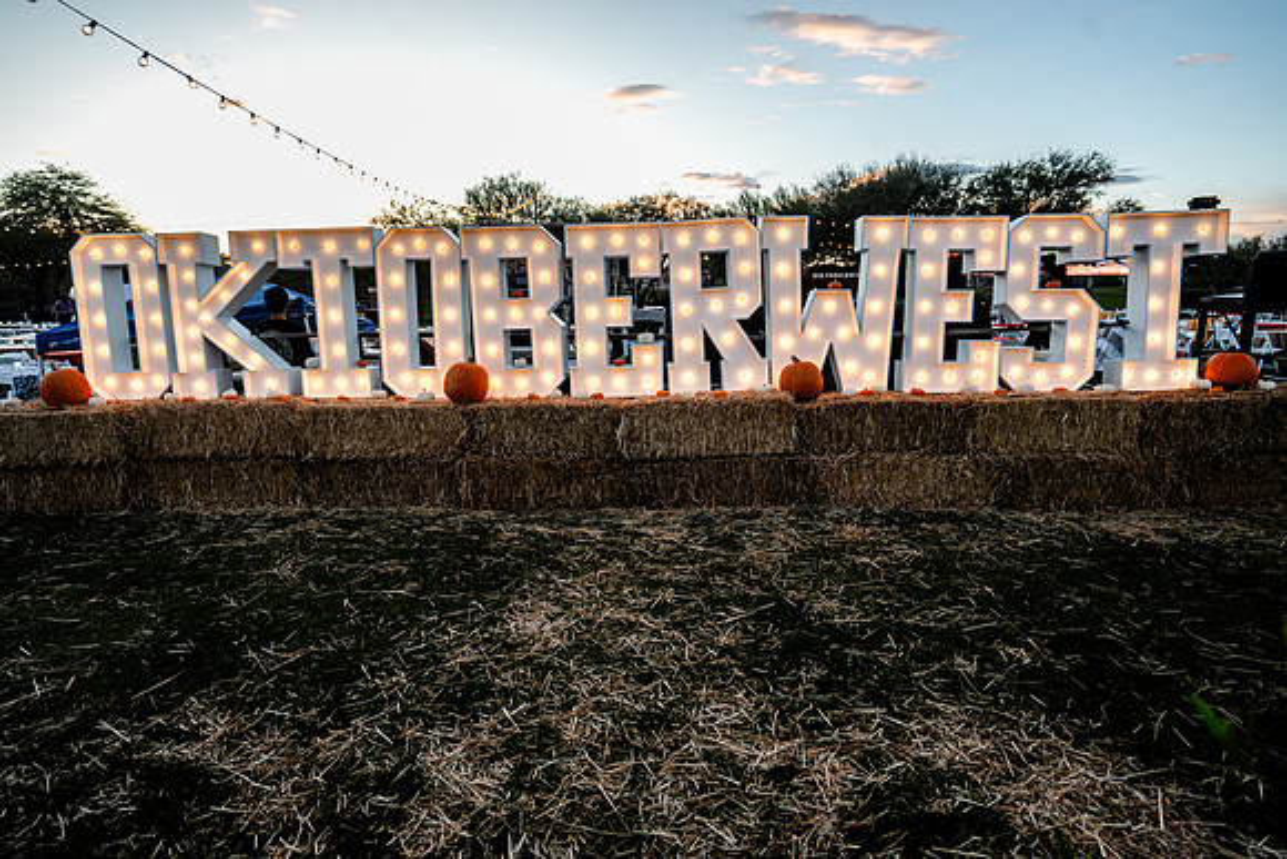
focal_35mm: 18
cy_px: 430
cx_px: 644
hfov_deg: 90.0
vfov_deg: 67.4
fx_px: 644
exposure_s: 1/100
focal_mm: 18
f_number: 4
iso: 250
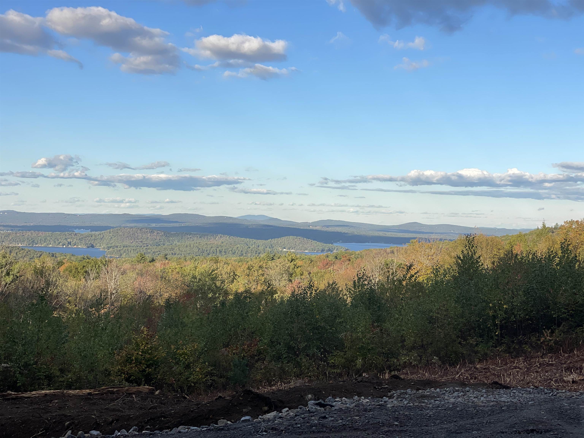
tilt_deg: +0.8
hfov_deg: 36.8
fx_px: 877
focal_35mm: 52
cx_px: 292
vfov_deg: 28.0
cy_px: 219
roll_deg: -1.5
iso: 32
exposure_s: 1/2083
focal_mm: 6
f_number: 2
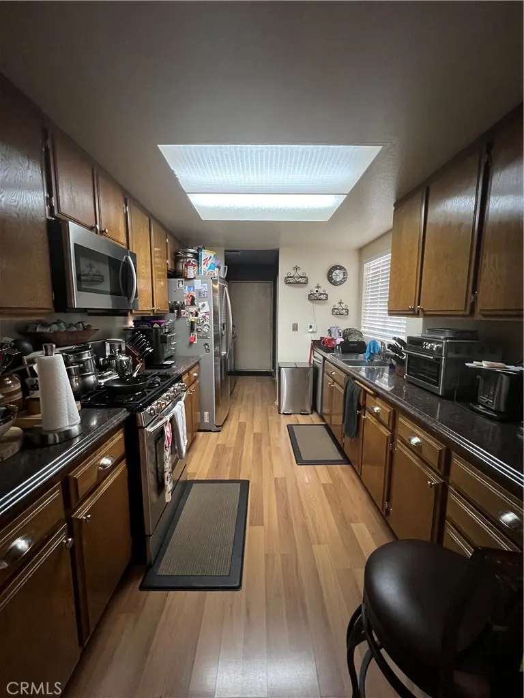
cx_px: 262
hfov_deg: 89.9
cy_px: 349
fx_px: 262
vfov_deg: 106.2
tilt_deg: -7.4
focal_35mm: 13
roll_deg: +0.2
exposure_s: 1/40
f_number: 1.8
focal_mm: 1.57
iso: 800
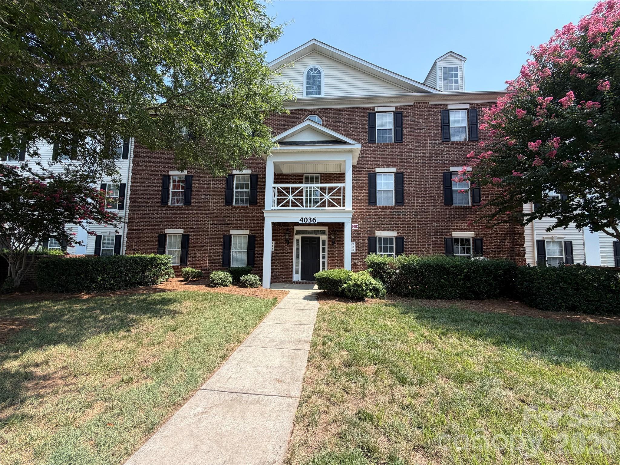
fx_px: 251
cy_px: 232
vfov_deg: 85.7
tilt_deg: +4.2
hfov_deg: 102.1
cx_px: 310
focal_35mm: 14
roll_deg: -1.2
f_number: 2.2
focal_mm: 2.22
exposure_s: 1/596
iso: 40
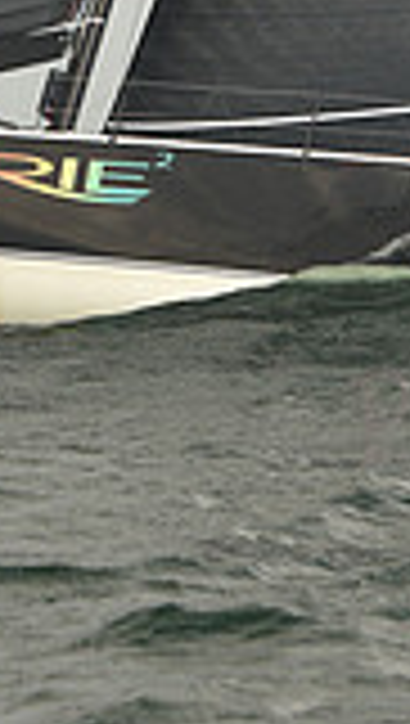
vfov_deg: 5.8
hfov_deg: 3.3
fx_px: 7125
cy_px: 178
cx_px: 122
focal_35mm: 370
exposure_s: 1/640
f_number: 5
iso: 250
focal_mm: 98
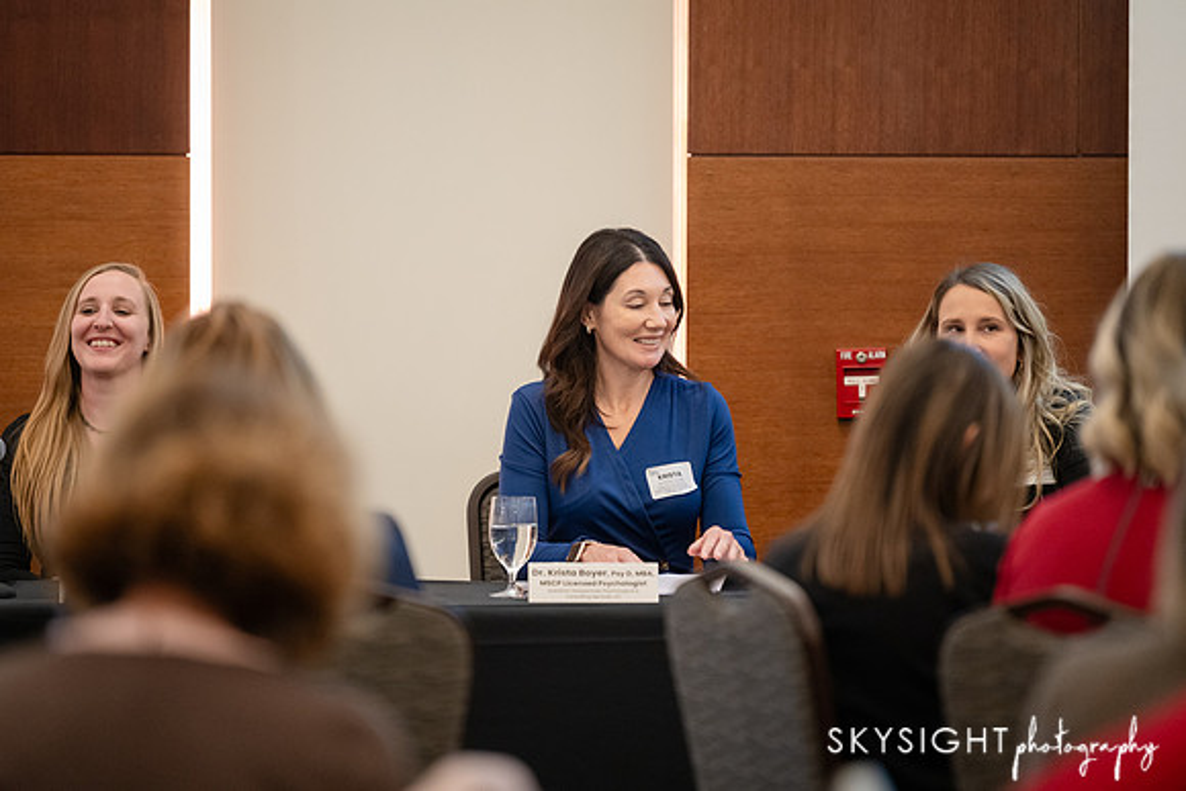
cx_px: 593
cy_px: 396
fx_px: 6660
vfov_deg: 6.8
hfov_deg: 10.2
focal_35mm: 202
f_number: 2.8
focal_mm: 200
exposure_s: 1/320
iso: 3200
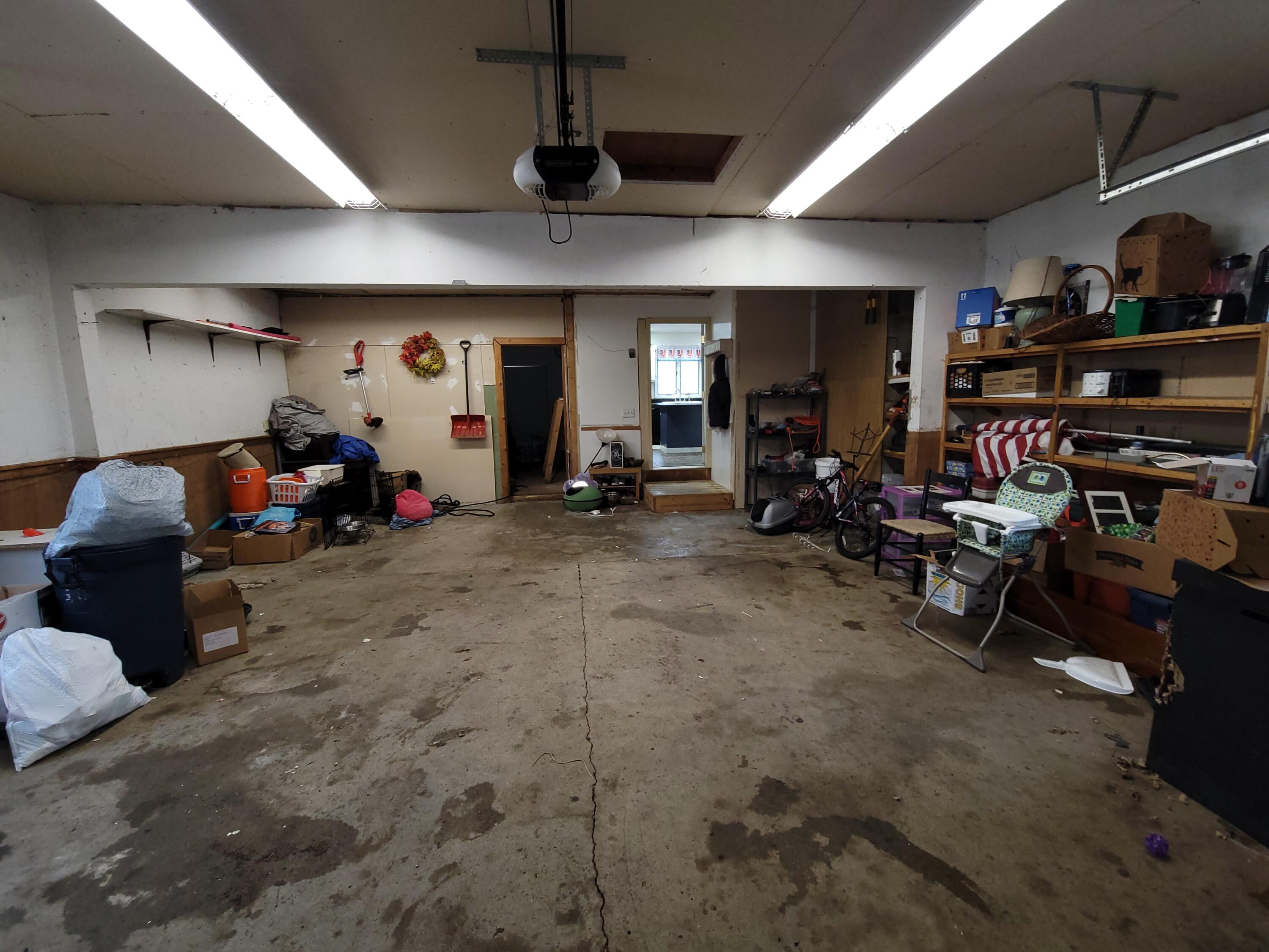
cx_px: 634
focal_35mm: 13
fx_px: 477
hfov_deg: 106.2
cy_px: 476
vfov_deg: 89.9
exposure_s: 1/15
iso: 200
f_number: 2.2
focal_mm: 2.2
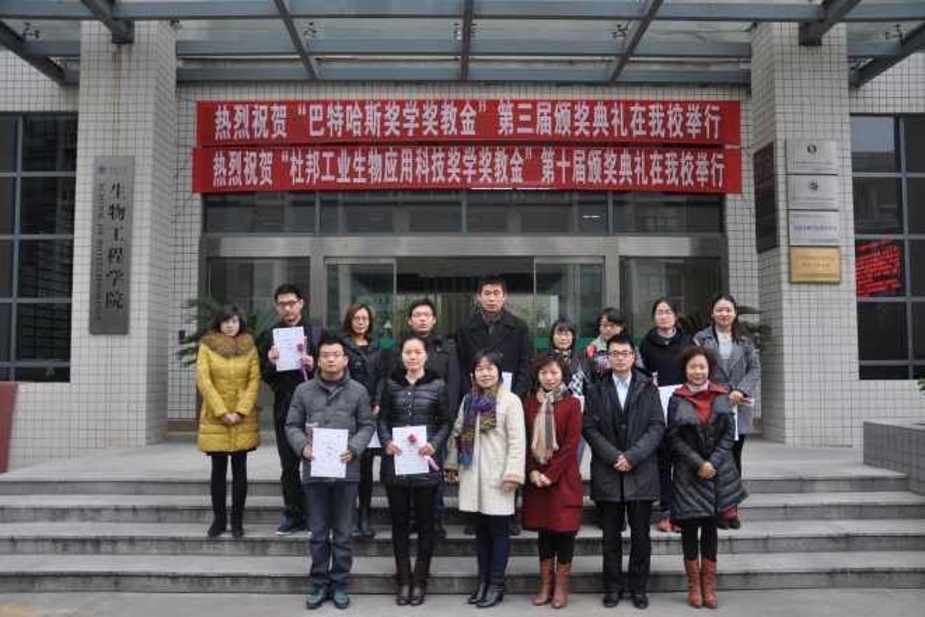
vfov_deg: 41.7
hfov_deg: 59.5
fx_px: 809
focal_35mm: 32
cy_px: 308
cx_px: 462
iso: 220
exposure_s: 1/30
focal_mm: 21
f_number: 3.8
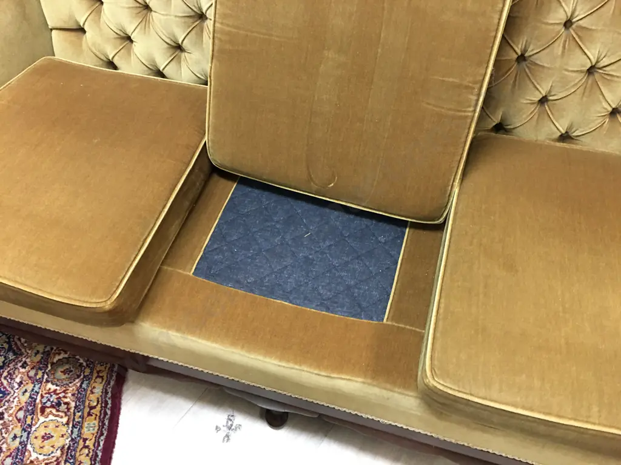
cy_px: 232
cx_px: 310
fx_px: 520
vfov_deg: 48.2
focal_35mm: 29
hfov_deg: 61.7
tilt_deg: -51.0
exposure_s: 1/17
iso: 125
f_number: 2.2
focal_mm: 4.15
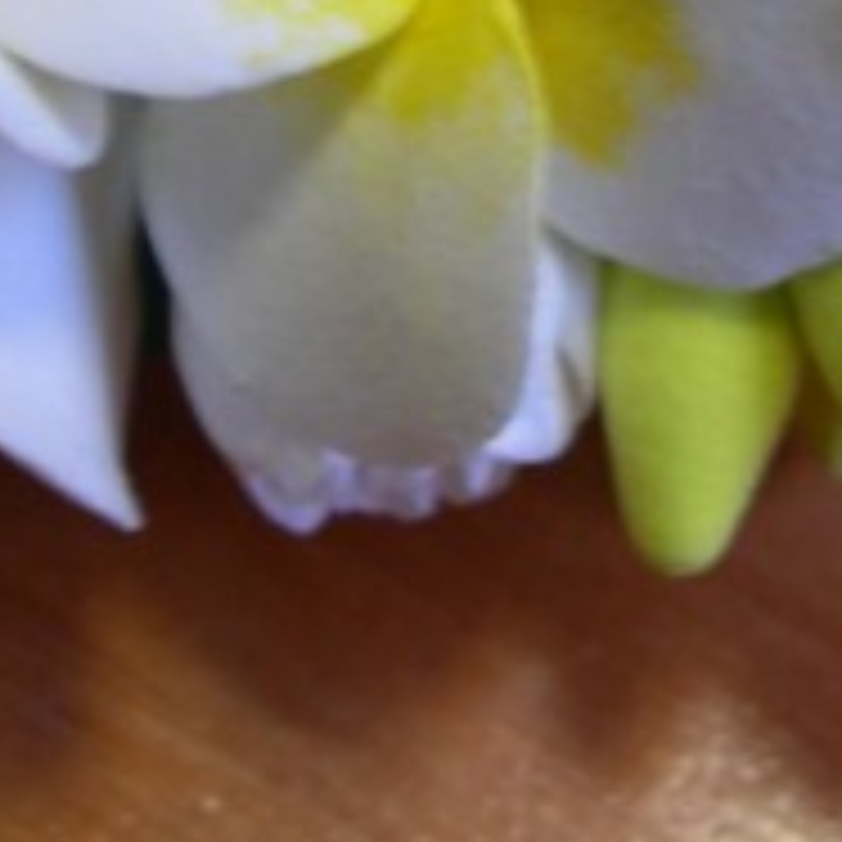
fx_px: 3165
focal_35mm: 115
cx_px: 554
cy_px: -167
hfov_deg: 15.1
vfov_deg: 14.7
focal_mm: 7.8
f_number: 2.8
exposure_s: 1/11.4
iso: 50
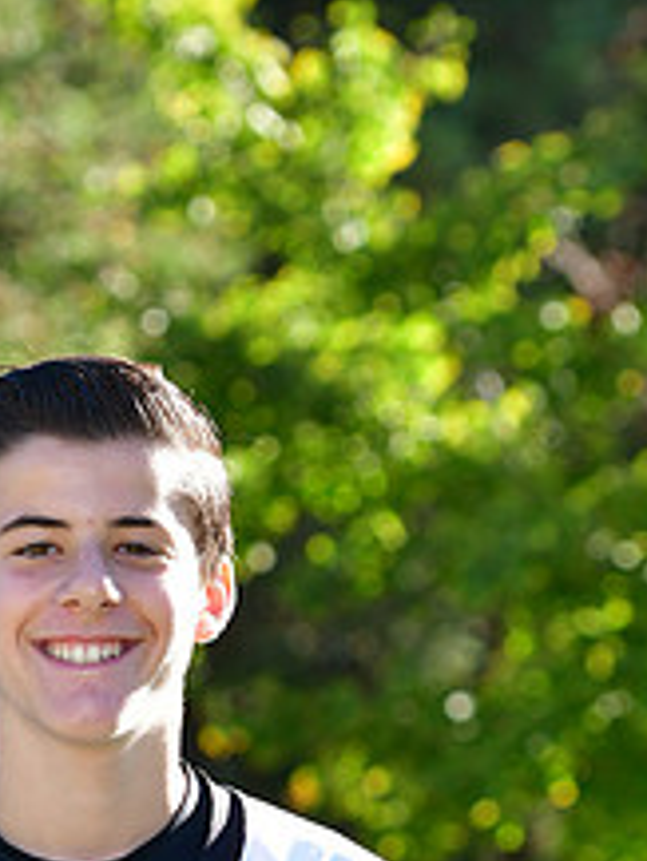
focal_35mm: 386
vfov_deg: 5.1
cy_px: 1044
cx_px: 93
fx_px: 9610
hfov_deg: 3.9
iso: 400
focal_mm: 100
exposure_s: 1/640
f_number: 4.5
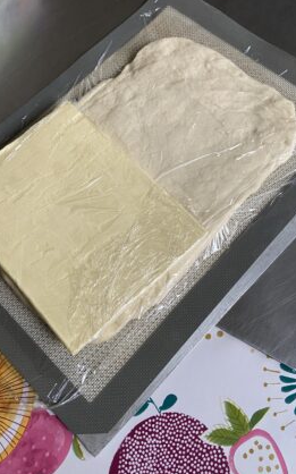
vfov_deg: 58.0
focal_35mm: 33
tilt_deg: -64.8
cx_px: 134
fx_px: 426
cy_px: 208
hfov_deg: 38.3
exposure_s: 1/81
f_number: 1.8
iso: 125
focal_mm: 4.25
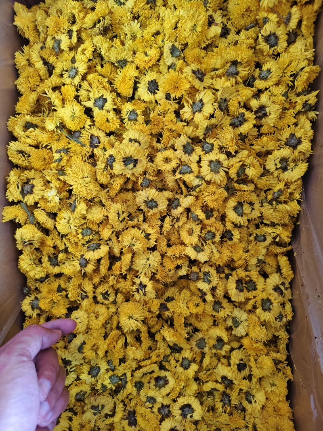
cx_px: 162
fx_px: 286
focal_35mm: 23
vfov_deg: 73.9
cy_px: 216
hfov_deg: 58.9
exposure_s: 1/50
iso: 397
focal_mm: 5.56
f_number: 1.88
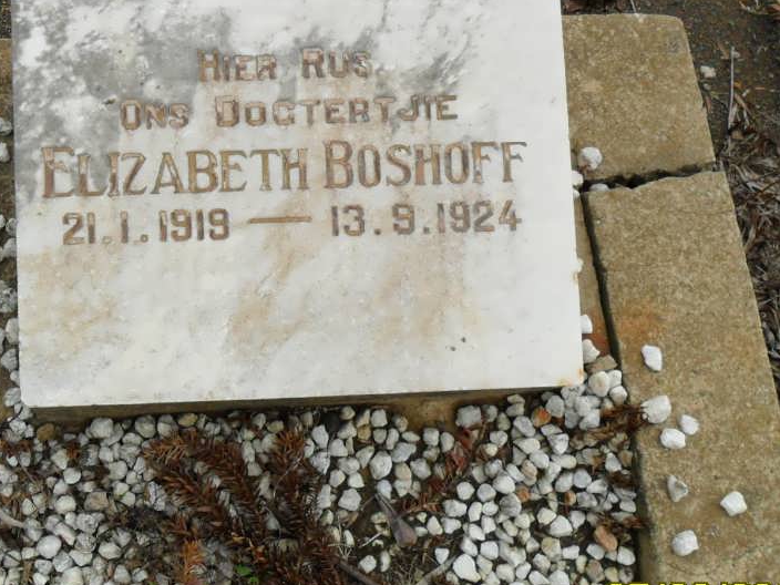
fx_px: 1037
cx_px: 206
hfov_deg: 40.2
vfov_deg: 31.3
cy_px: 194
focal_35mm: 46
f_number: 3.5
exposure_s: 1/750
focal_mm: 4.9
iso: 100
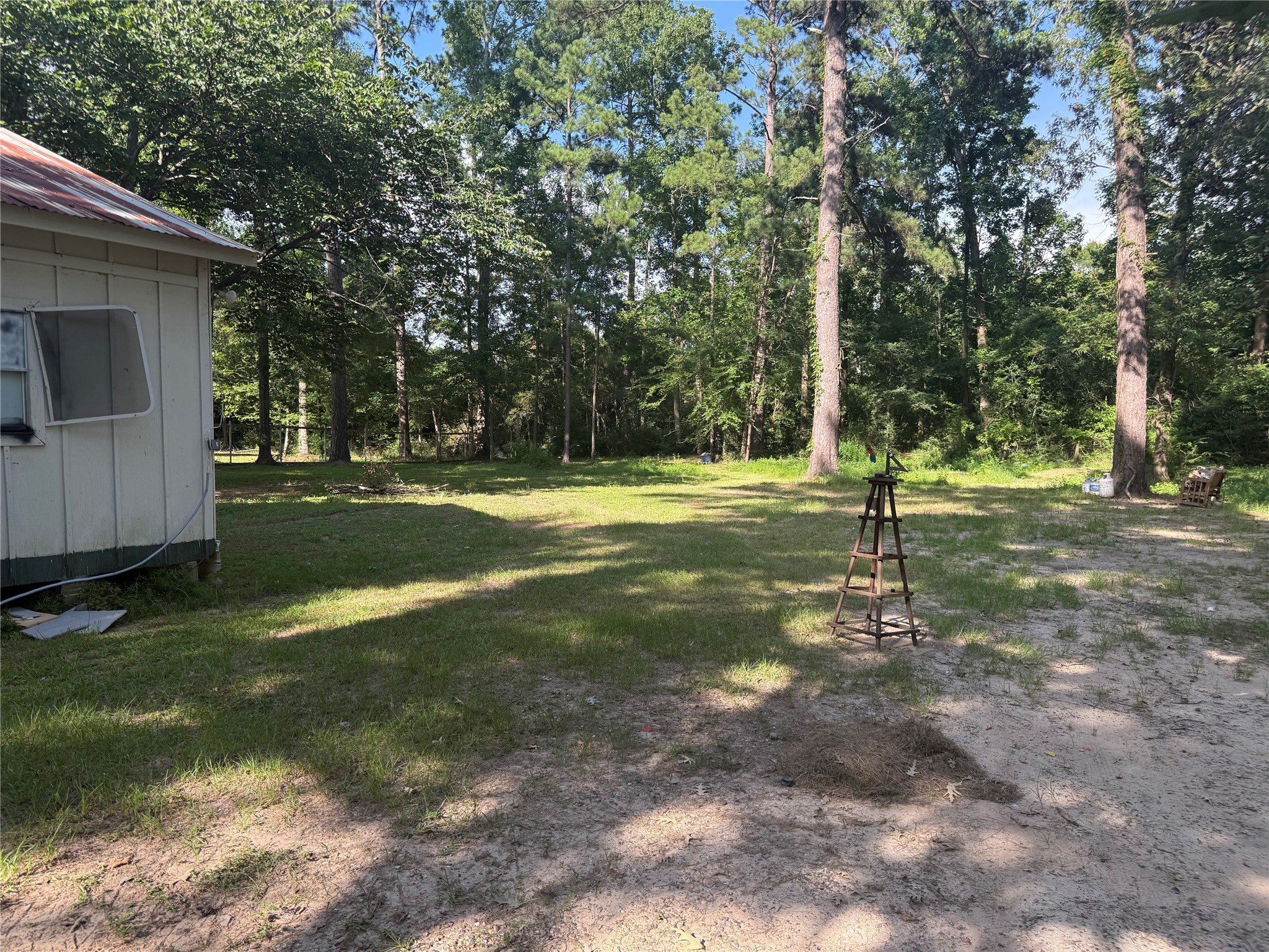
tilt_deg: -1.8
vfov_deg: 56.8
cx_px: 634
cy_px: 476
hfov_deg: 71.6
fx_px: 880
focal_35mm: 24
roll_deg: -0.4
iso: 100
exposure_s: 1/722
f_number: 1.78
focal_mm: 6.76
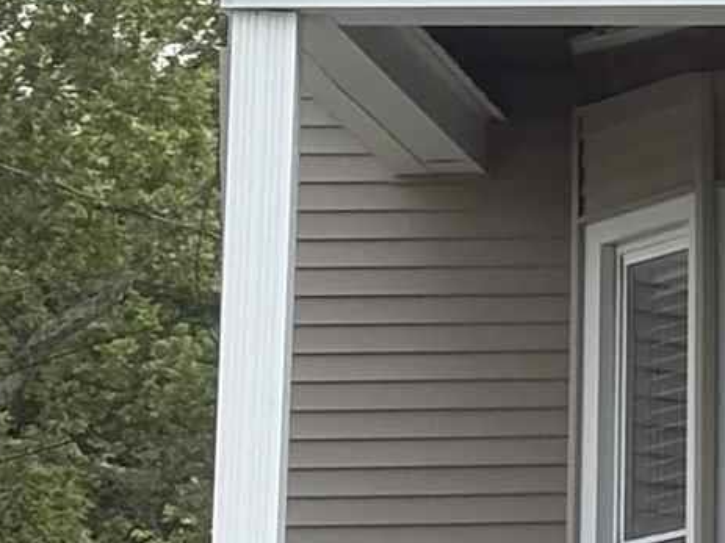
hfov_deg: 5.6
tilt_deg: +10.2
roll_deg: +0.1
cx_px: 1704
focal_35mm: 345
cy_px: -20
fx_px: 7224
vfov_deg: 4.3
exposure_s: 1/2451
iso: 50
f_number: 1.6
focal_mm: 5.96
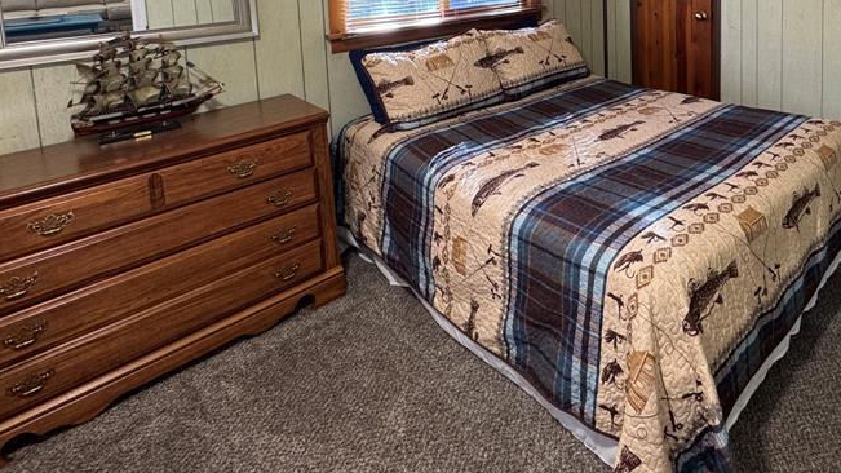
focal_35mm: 24
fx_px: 535
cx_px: 615
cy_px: -1
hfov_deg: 71.9
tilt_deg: -5.7
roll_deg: +0.2
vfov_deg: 41.4
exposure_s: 1/60
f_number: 2.2
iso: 200
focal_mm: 2.22
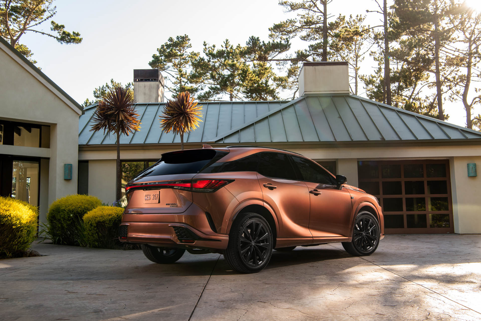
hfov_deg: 50.7
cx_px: 240
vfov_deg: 35.1
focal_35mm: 38
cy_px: 160
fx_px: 508
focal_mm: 38
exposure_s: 1/80
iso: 400
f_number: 8
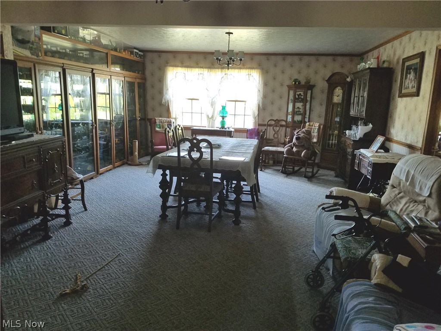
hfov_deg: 67.3
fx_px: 331
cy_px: 166
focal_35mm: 26
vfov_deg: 53.1
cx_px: 220
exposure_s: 1/60
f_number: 1.7
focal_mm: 4.2
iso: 80
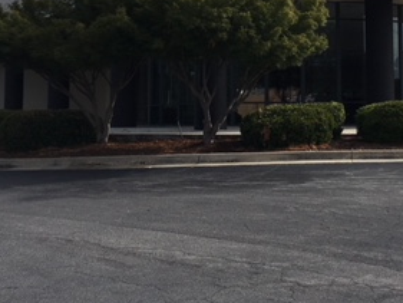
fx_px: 769
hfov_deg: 29.0
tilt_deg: +5.8
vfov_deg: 22.0
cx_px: 295
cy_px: 56
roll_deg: +0.2
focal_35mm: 66
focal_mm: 4.15
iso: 25
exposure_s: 1/2564
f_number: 2.2
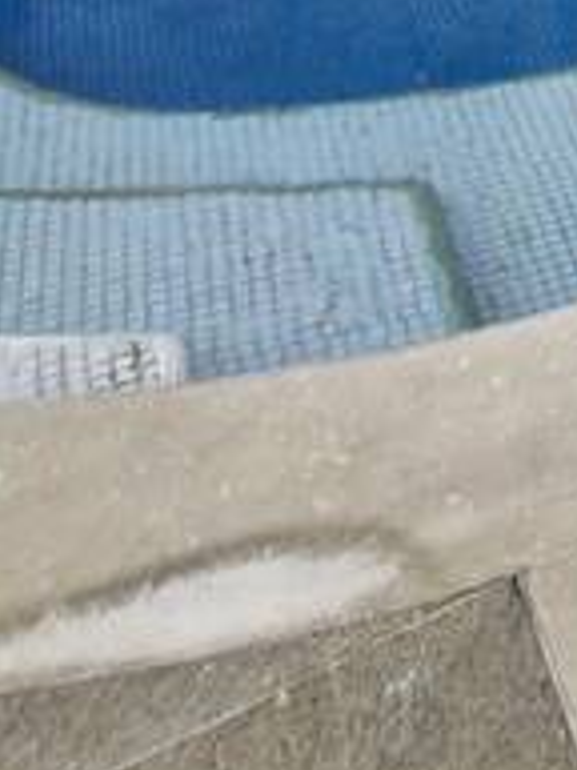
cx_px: 1038
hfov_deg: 16.7
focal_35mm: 73
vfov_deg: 16.0
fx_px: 1622
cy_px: -987
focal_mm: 1.74
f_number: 2.2
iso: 50
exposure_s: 1/1384
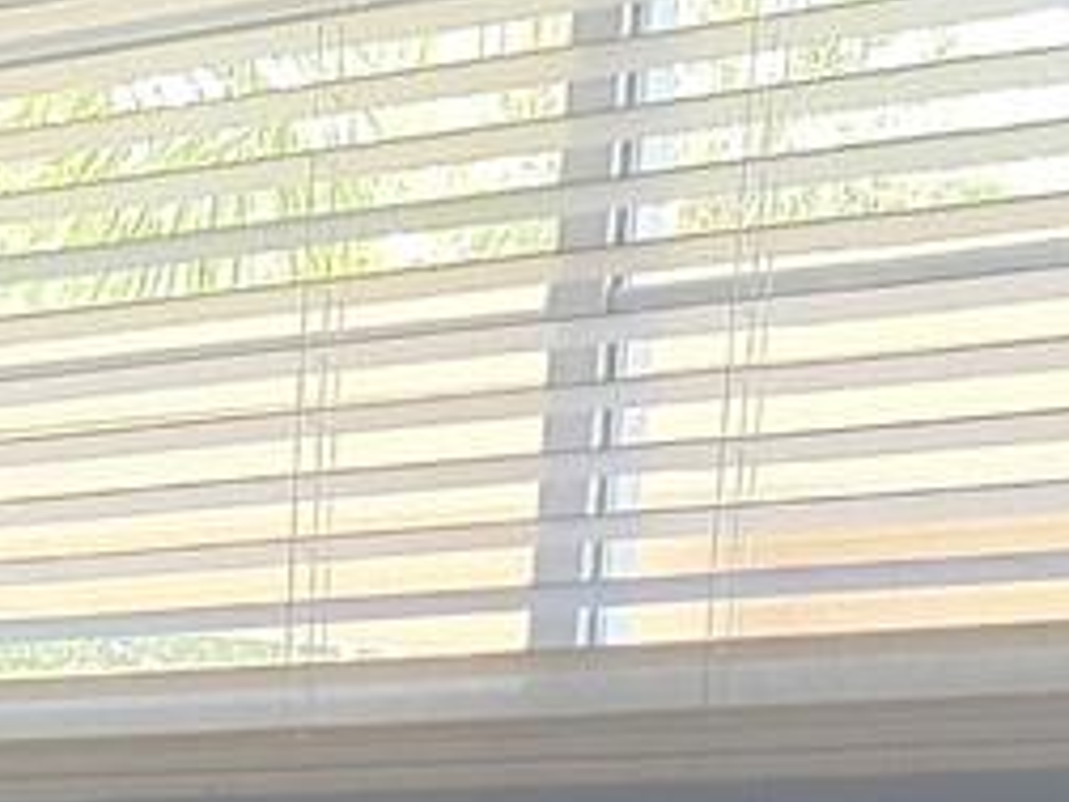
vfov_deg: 9.0
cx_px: -819
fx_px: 4509
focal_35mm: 146
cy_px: 2028
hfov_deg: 12.4
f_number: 1.8
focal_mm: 5.4
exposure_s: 1/120
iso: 400
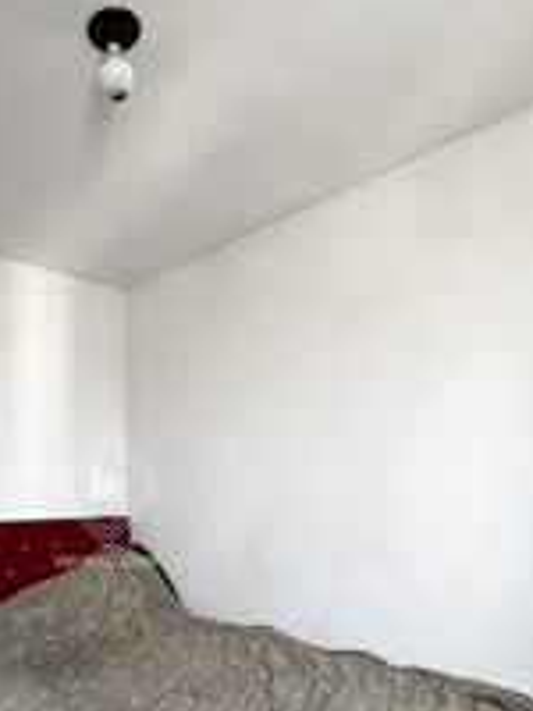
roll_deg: -0.1
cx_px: 107
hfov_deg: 48.5
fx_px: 554
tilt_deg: -1.3
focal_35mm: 27
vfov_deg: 62.9
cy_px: 498
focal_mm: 2.22
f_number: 2.2
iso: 125
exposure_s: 1/99
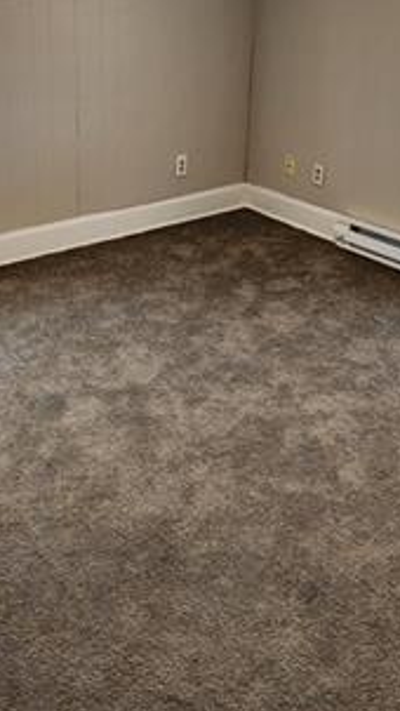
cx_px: 73
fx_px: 678
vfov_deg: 53.5
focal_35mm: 36
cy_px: 205
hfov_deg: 31.9
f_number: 2.2
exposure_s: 1/60
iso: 160
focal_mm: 2.2
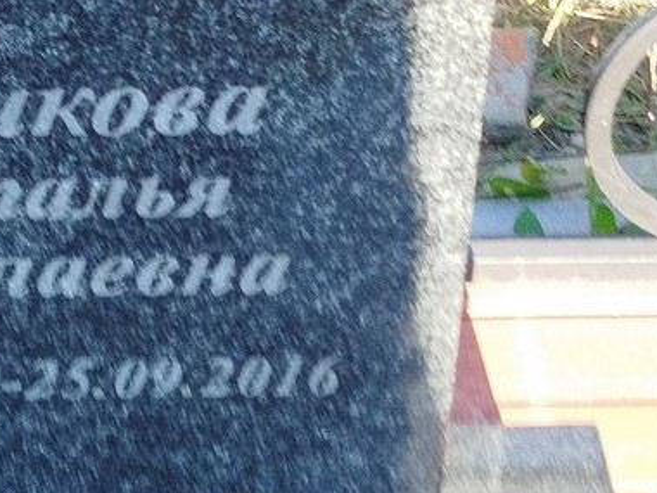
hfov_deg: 30.5
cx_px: 85
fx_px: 1158
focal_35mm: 61
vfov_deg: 24.0
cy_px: 227
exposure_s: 1/100
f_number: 1.7
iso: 64
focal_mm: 5.31
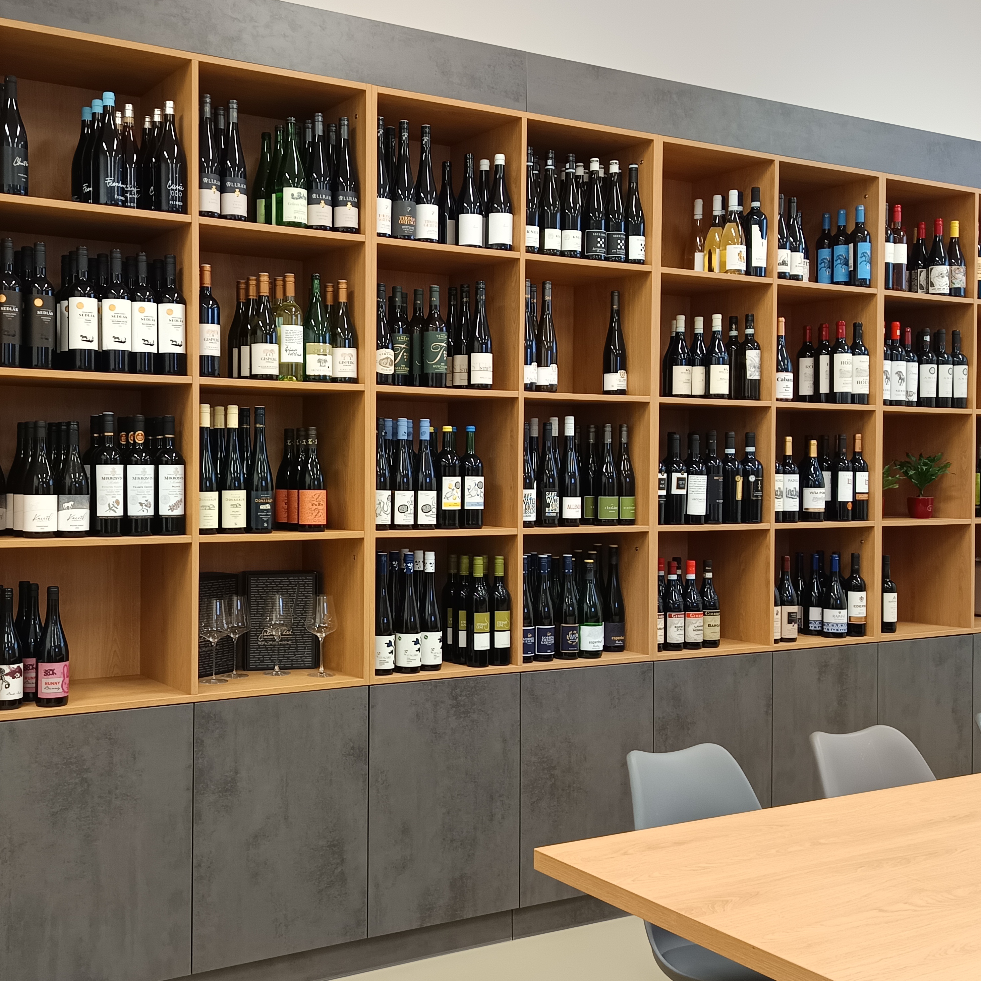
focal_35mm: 29
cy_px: 489
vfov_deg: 55.6
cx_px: 390
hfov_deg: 55.2
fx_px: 930
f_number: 1.7
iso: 896
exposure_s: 1/50
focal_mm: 5.31
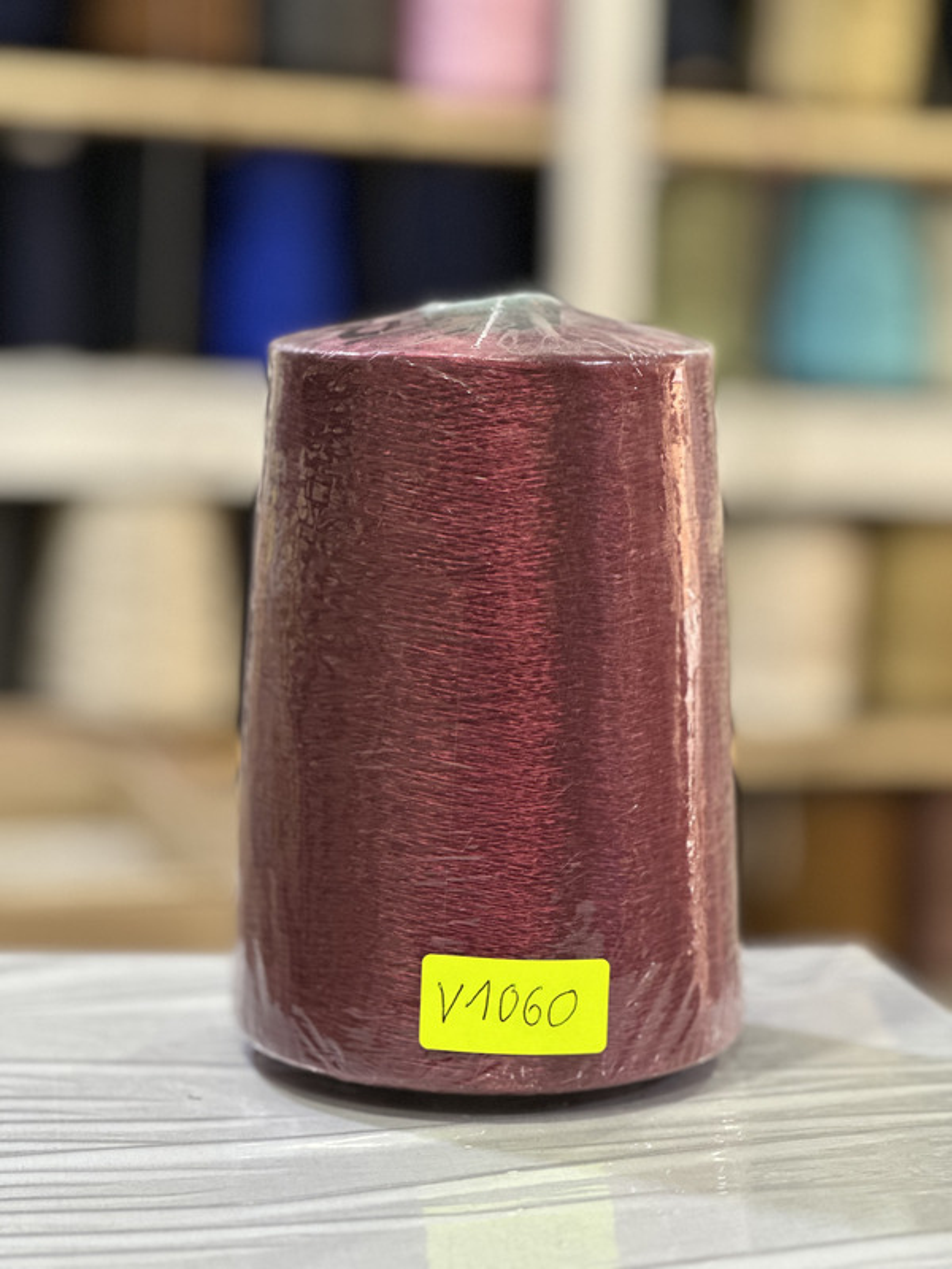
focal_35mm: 77
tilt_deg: -2.7
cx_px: 476
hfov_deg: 19.1
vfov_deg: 25.3
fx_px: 2824
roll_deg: -2.1
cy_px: 634
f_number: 2.8
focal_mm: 9
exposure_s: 1/33
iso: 200
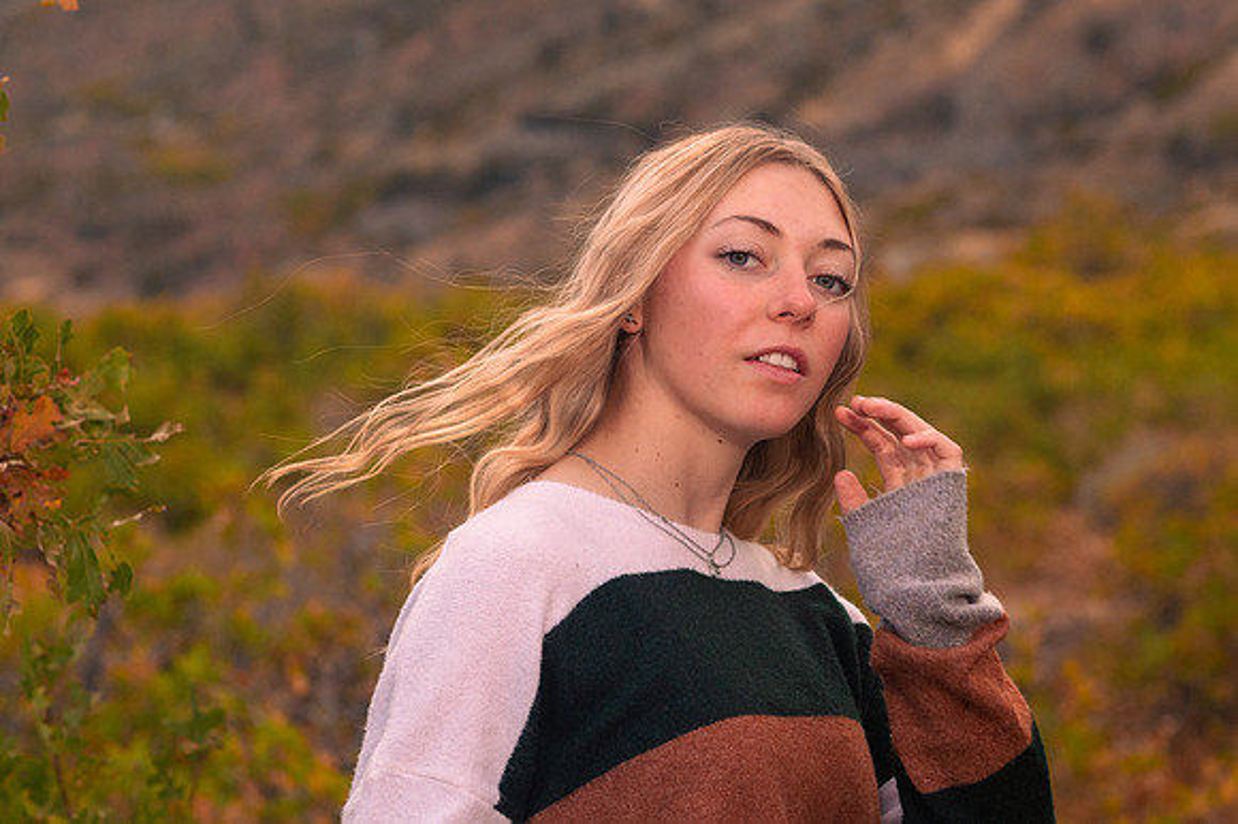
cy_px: 266
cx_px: 841
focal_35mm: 143
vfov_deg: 9.6
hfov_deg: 14.4
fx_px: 4905
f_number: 5.6
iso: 1250
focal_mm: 105
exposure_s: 1/400
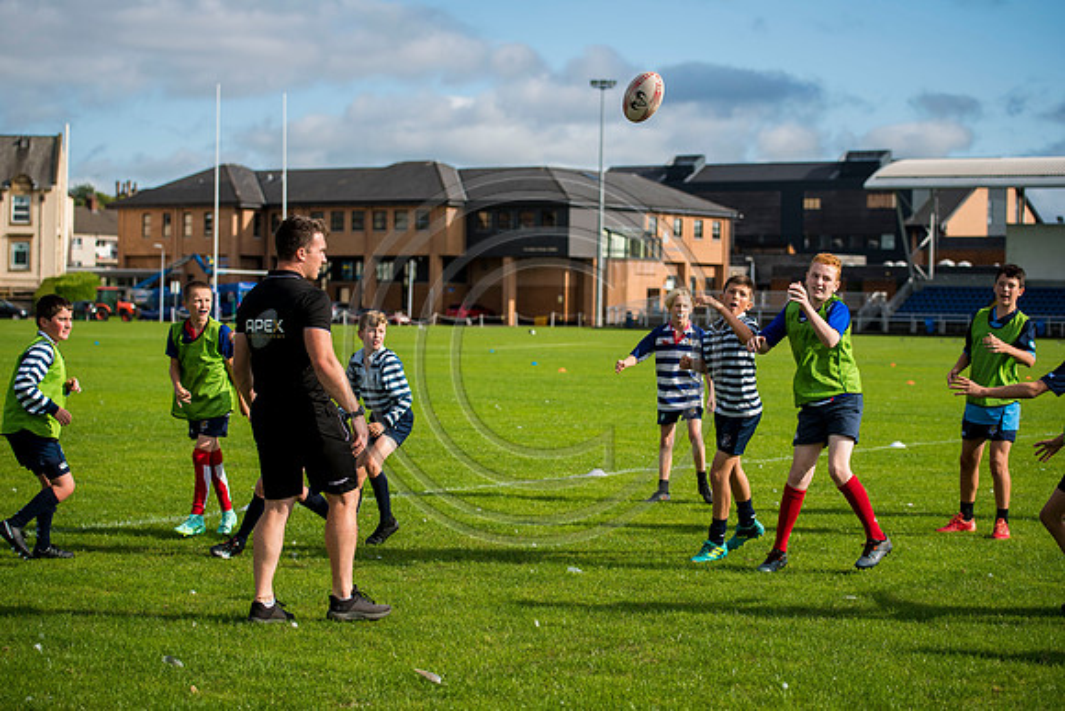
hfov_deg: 24.8
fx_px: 2426
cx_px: 532
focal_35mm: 82
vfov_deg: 16.7
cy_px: 356
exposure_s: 1/1600
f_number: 4
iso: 250
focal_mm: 82
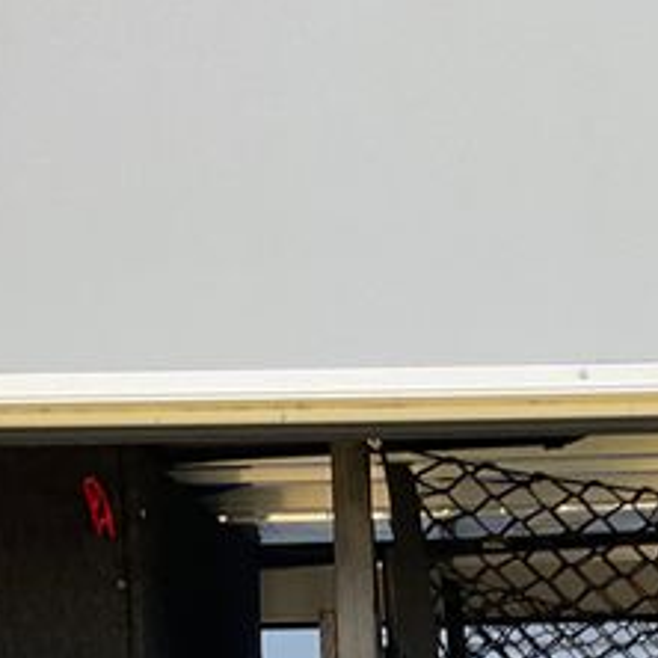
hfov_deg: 14.5
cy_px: 1111
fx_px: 2538
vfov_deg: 13.5
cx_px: 691
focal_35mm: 118
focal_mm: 3
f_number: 1.8
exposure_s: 1/120
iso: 20
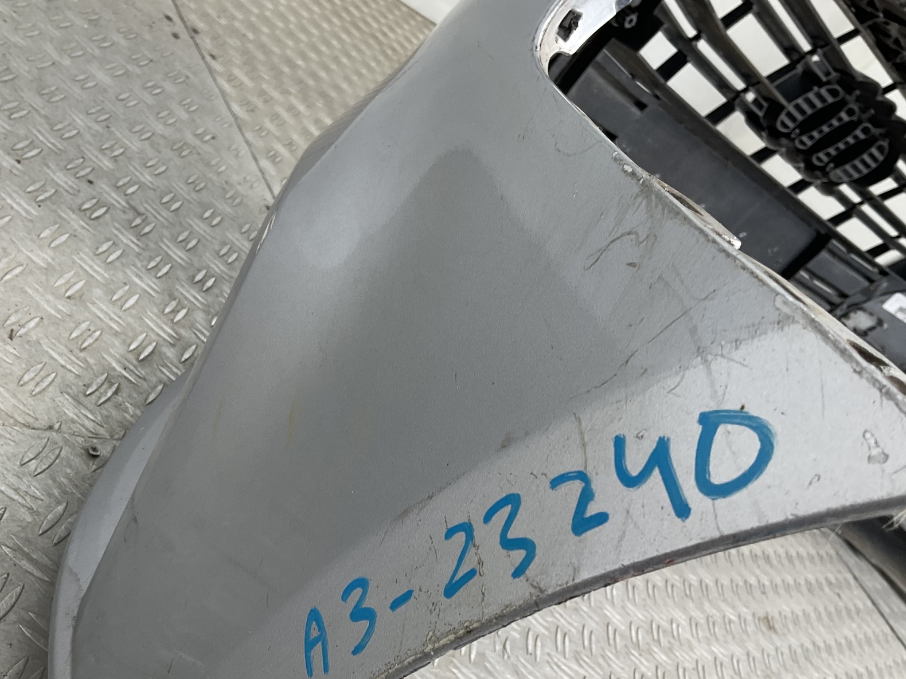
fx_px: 968
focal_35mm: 37
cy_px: 393
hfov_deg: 50.0
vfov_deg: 38.6
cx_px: 401
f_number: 1.8
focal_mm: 3
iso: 16
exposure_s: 1/105
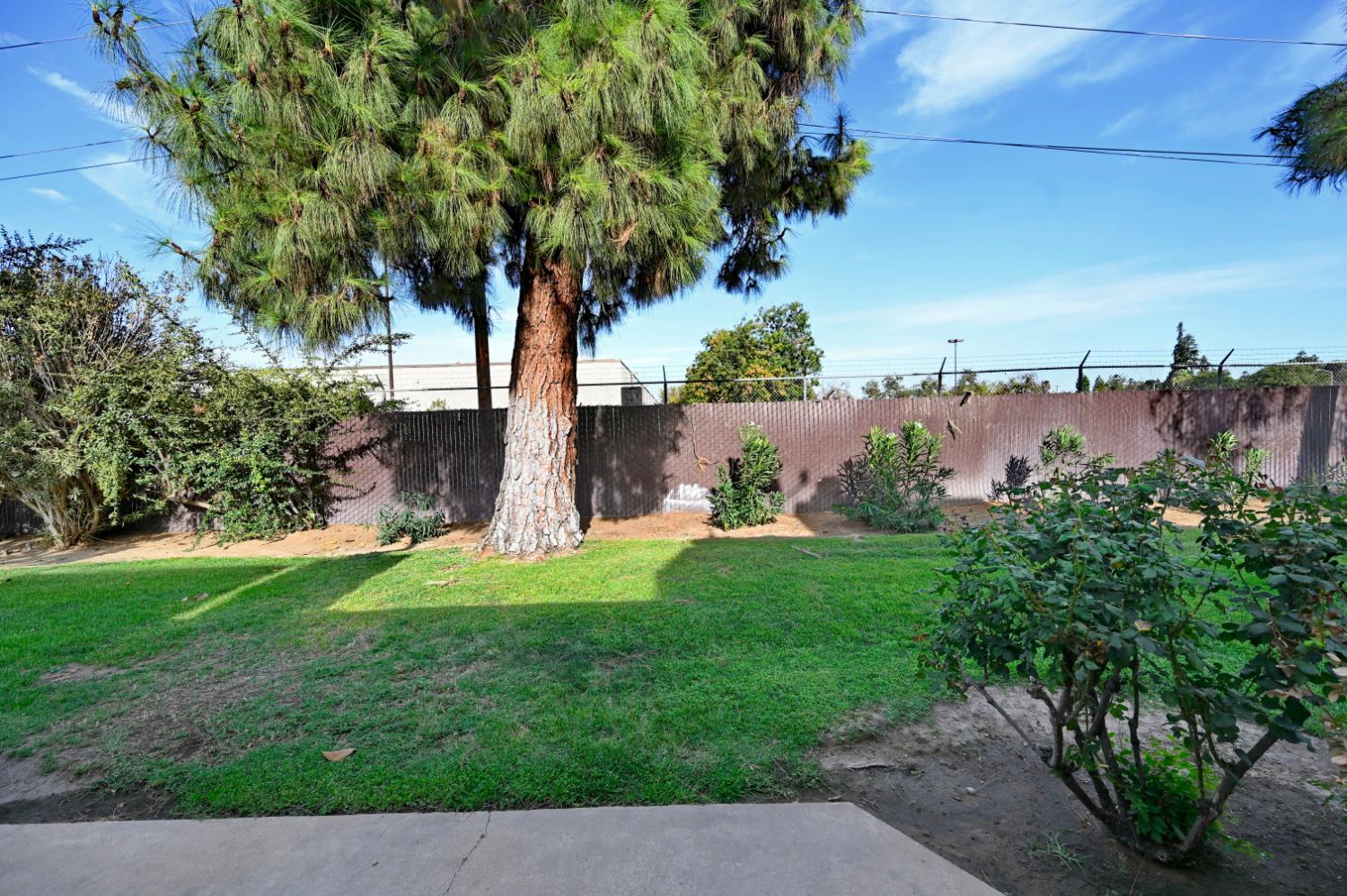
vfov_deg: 81.1
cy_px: 448
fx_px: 523
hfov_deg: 104.3
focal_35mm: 14
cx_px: 674
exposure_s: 1/160
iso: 100
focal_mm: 14
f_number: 6.3
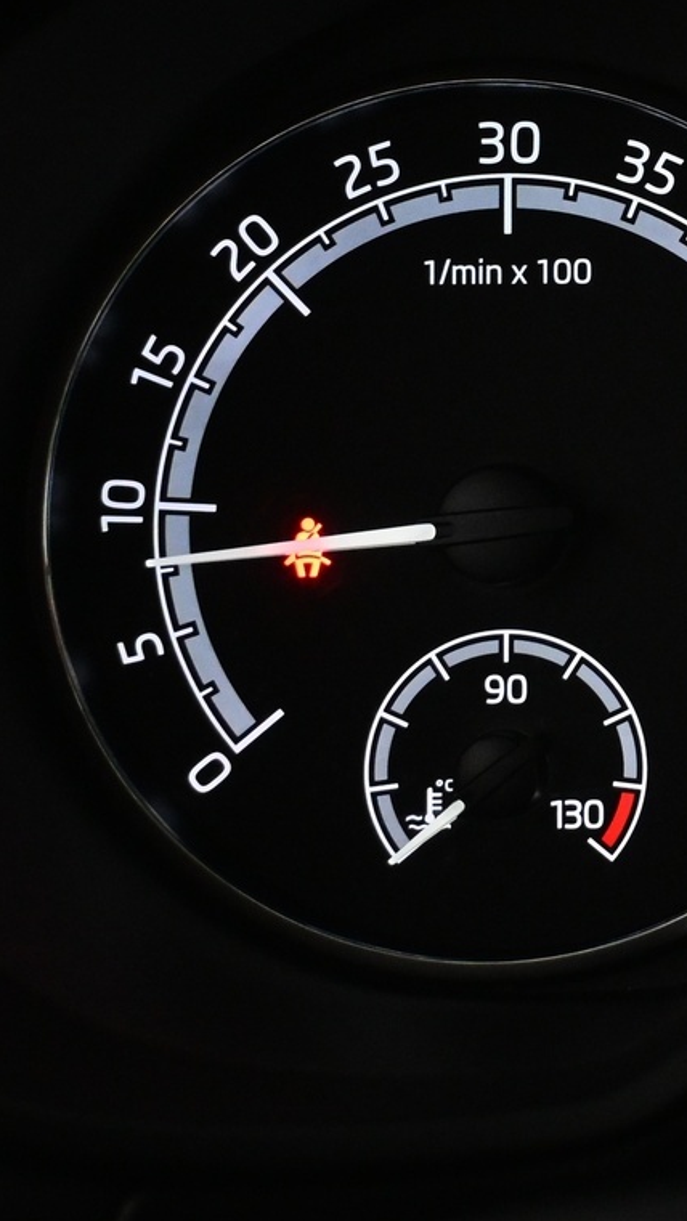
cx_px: 1213
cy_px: 371
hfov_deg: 10.5
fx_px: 3520
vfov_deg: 19.6
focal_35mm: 109
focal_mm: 32.5
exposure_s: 1/60
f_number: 5
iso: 3600
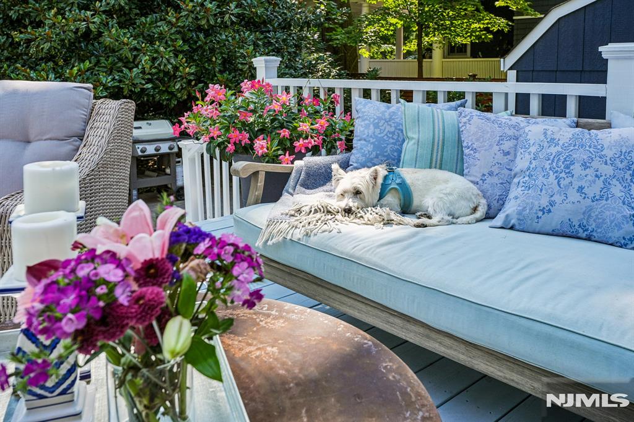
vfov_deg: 46.4
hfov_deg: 65.5
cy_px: 211
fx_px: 493
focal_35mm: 28
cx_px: 317
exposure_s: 1/200
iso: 200
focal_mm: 28
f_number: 8
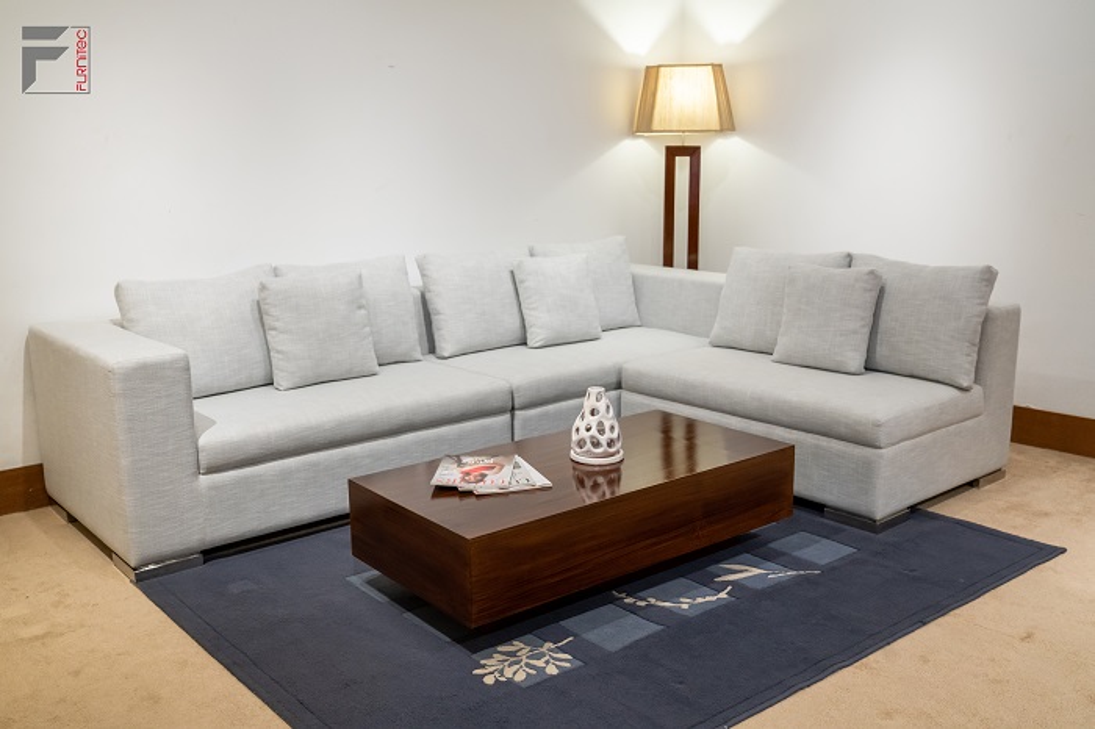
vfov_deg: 38.8
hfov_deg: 55.8
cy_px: 364
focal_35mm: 34
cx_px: 548
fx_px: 1034
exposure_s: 1/100
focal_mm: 34
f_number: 5.6
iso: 2500
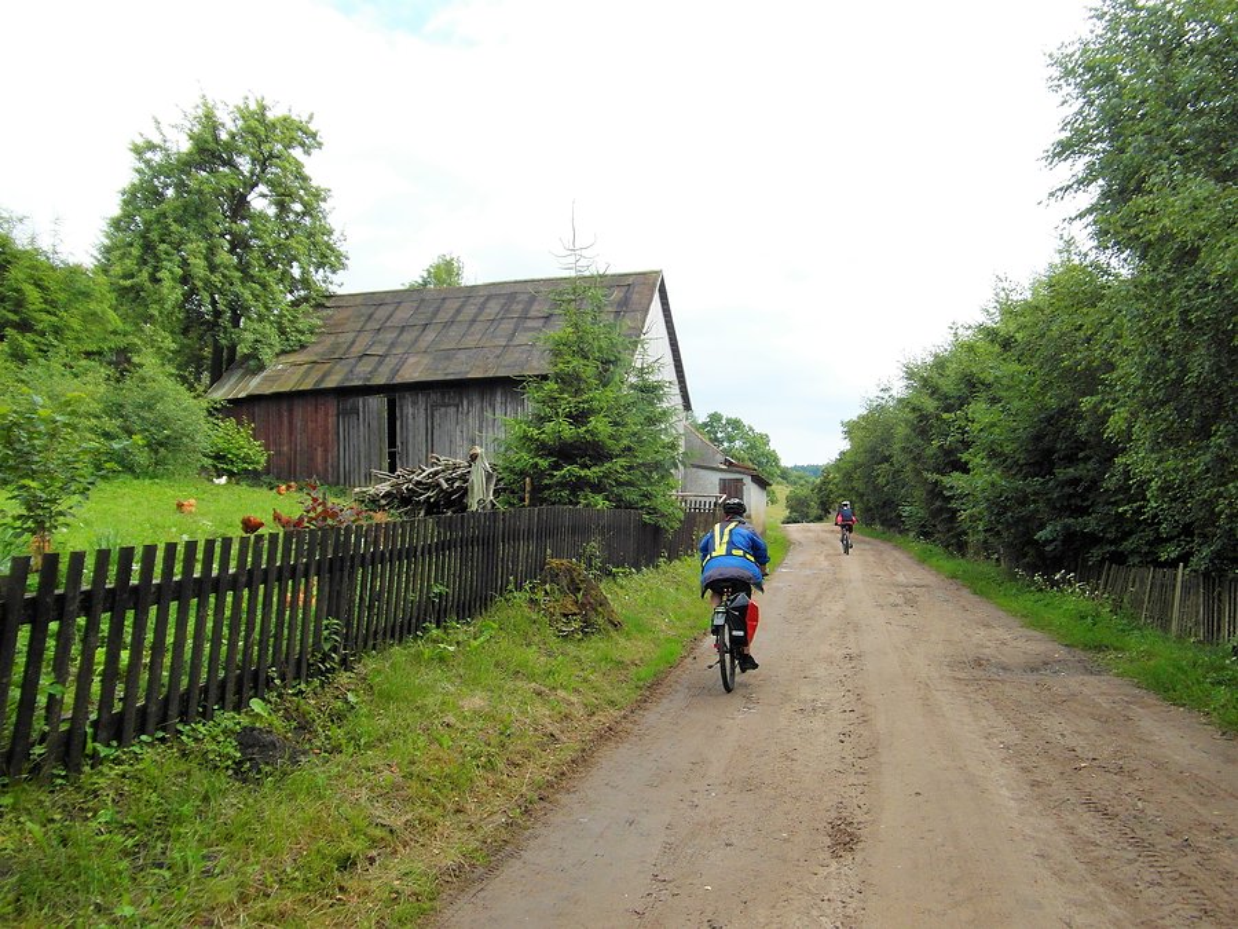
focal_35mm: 24
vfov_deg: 56.8
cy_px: 464
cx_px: 619
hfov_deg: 71.6
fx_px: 858
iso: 100
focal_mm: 4
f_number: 3.2
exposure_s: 1/350
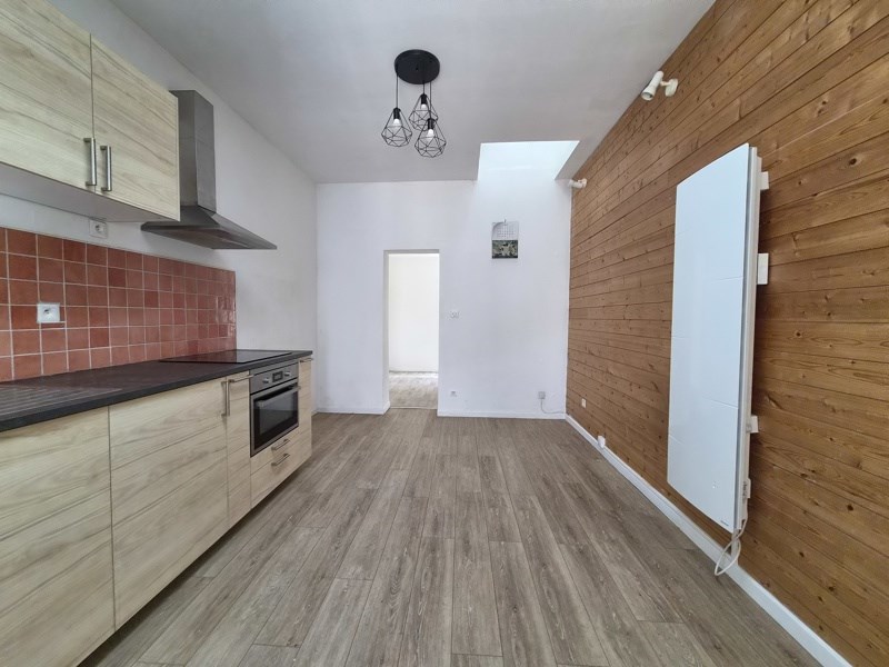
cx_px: 444
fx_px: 334
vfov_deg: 89.9
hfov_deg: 106.2
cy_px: 334
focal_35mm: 13
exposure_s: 1/100
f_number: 2.2
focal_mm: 2.2
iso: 640
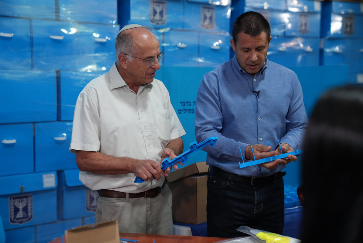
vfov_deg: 19.5
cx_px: 182
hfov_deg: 28.8
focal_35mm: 70
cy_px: 122
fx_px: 706
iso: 2500
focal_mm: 70
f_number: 3.2
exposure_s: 1/160
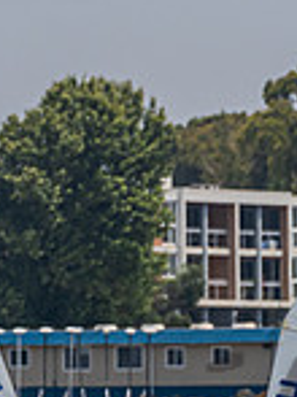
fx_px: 9635
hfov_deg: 1.8
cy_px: 506
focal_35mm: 841
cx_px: 26
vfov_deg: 2.4
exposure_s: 1/1250
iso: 320
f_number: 7.6
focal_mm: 165
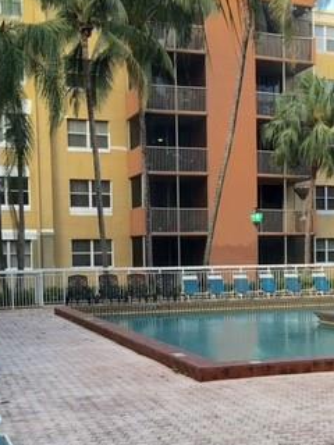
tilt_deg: -1.6
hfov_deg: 25.0
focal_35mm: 58
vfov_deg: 32.9
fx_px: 746
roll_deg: +0.9
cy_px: 299
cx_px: 246
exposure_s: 1/196
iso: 25
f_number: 2.2
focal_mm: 4.15
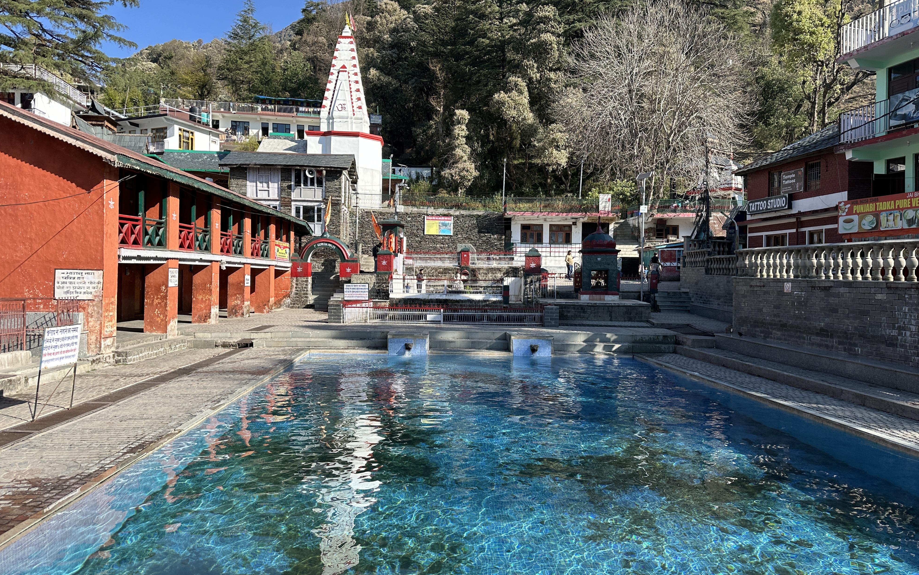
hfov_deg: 70.4
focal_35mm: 26
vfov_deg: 47.6
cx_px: 453
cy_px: 286
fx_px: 651
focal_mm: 6.86
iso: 80
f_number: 1.78
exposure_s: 1/1949
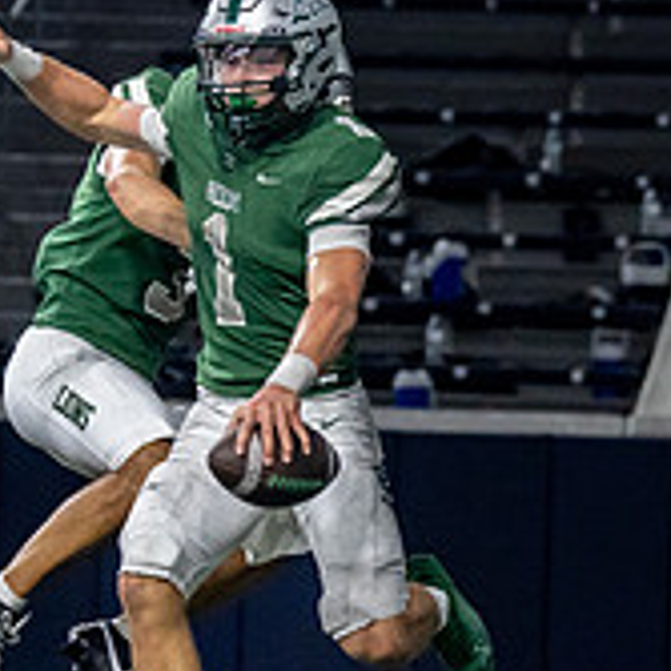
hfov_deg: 4.3
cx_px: 190
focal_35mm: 409
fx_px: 8970
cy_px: 407
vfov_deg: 4.3
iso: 2000
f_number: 2.8
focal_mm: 97
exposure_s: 1/1000
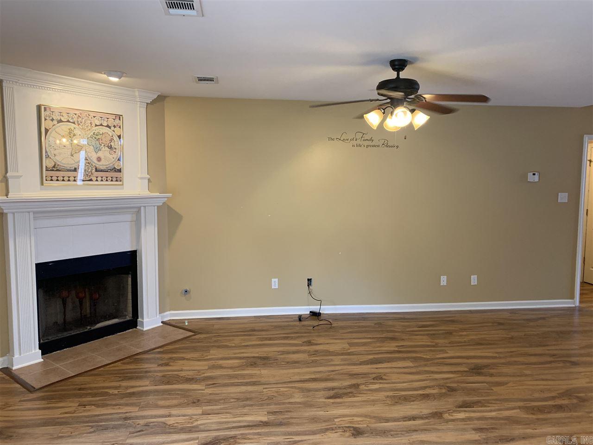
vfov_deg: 53.1
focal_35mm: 26
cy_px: 222
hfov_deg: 67.3
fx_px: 445
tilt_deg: -5.1
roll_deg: +0.0
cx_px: 296
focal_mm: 4.25
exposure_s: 1/60
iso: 160
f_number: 1.8
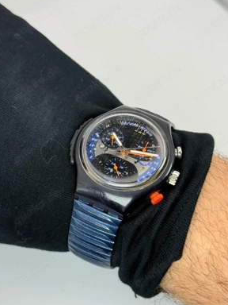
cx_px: 114
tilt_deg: -47.5
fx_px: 439
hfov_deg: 29.1
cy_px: 154
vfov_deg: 38.2
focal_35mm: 50
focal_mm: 6.76
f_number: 1.78
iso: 64
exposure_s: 1/503
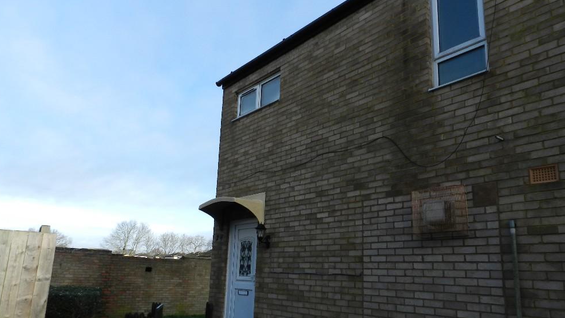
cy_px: 191
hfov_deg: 71.9
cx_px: 285
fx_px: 389
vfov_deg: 44.1
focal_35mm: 26
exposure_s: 1/640
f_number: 3.4
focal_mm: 4
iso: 160
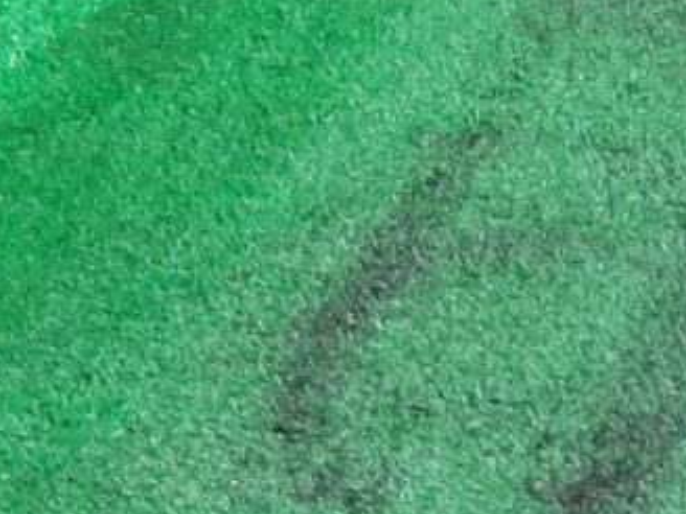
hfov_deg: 15.5
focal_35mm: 114
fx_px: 2259
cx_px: 1115
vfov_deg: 11.8
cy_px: 974
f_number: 1.7
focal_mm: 3.93
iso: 146
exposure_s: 1/50
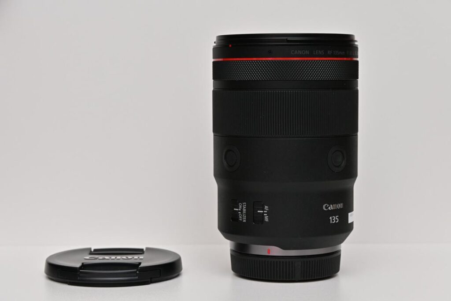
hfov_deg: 24.2
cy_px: 150
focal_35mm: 84
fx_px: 1052
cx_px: 226
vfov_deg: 16.3
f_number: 8
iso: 800
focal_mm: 56
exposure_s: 1/200
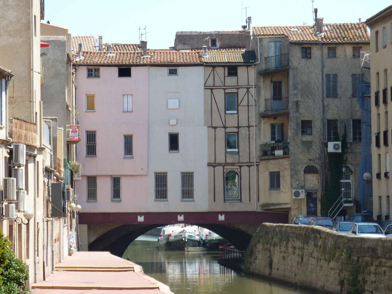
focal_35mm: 147
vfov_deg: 10.1
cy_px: 147
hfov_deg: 13.4
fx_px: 1665
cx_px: 196
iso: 80
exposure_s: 1/250
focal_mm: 24.1
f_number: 4.5
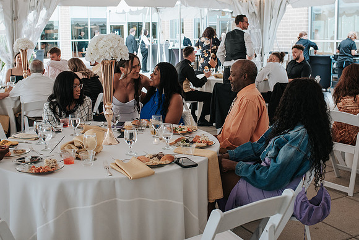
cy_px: 90
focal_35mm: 44
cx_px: 180
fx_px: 436
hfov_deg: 44.7
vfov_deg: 30.6
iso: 1000
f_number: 4.5
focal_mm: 35
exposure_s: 1/160
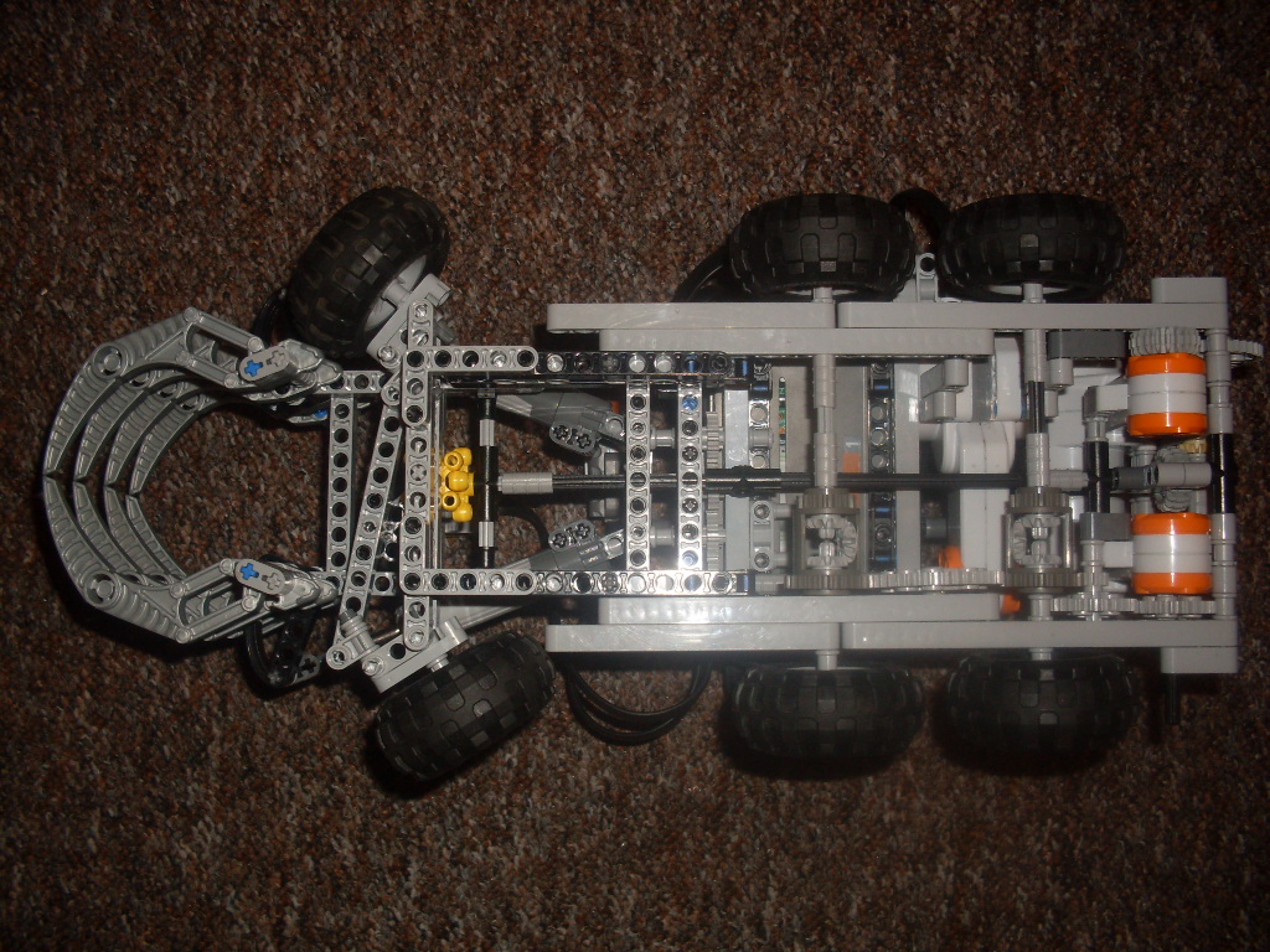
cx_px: 635
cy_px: 476
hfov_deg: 49.0
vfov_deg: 37.7
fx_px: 1394
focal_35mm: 38
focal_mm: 6.3
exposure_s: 1/45
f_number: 2.8
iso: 100
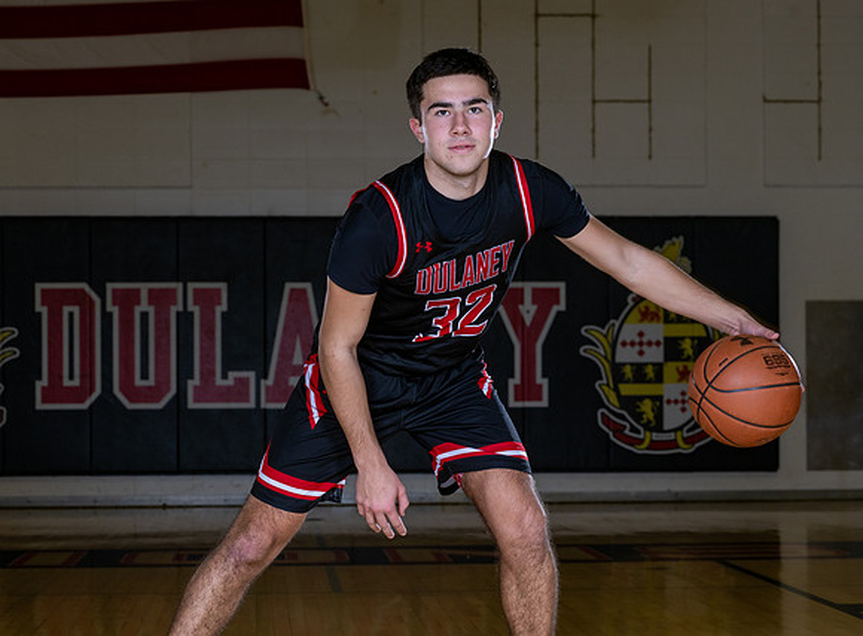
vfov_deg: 16.5
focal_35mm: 88
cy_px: 348
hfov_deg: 22.3
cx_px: 395
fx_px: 2191
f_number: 7.1
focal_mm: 70
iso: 400
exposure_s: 1/100
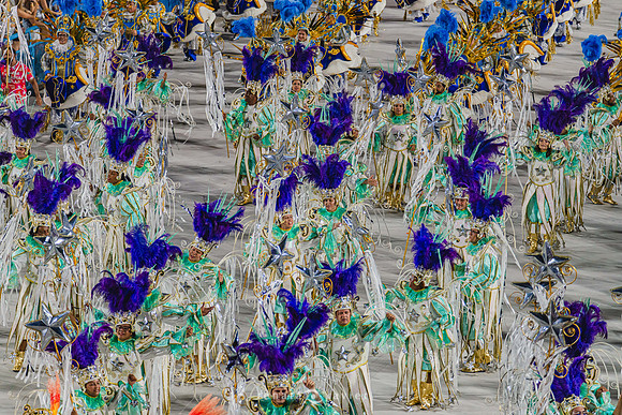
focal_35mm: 175
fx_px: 3024
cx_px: 311
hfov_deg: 11.7
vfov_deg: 7.9
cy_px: 208
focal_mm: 175
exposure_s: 1/320
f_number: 5.3
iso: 1600
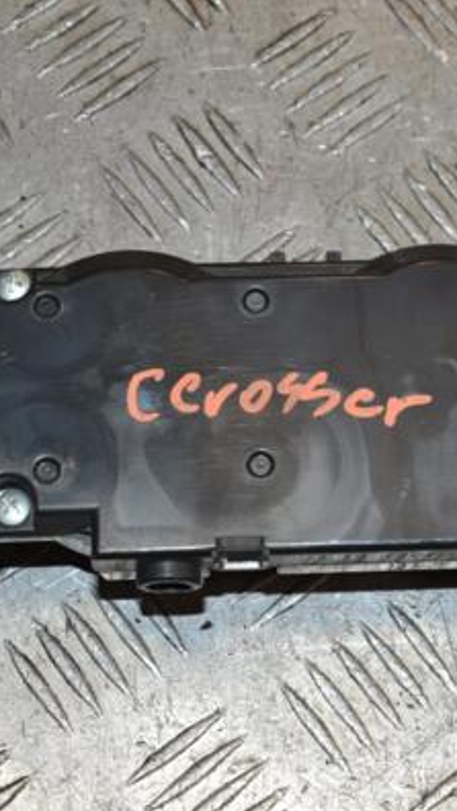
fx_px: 2152
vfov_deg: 21.4
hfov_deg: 12.0
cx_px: 432
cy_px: 408
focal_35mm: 100
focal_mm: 42
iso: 800
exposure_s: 1/200
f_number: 8
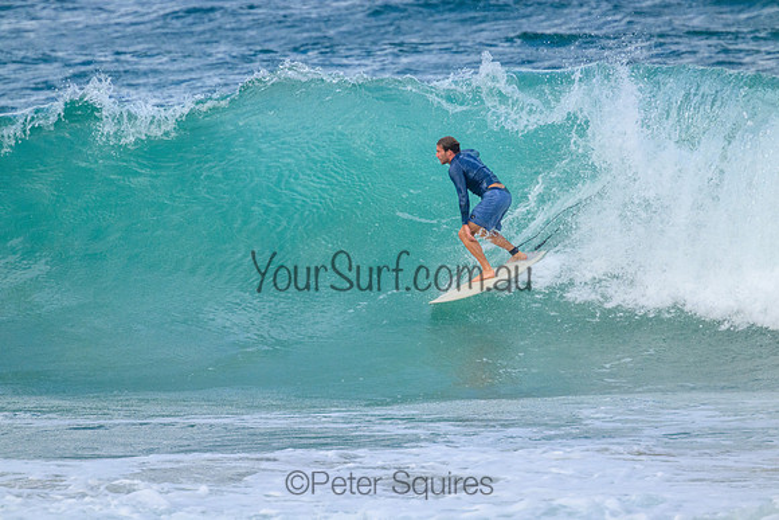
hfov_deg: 2.6
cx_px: 390
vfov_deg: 1.7
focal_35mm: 800
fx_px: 17314
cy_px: 260
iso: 1800
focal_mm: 800
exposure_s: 1/2000
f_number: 11
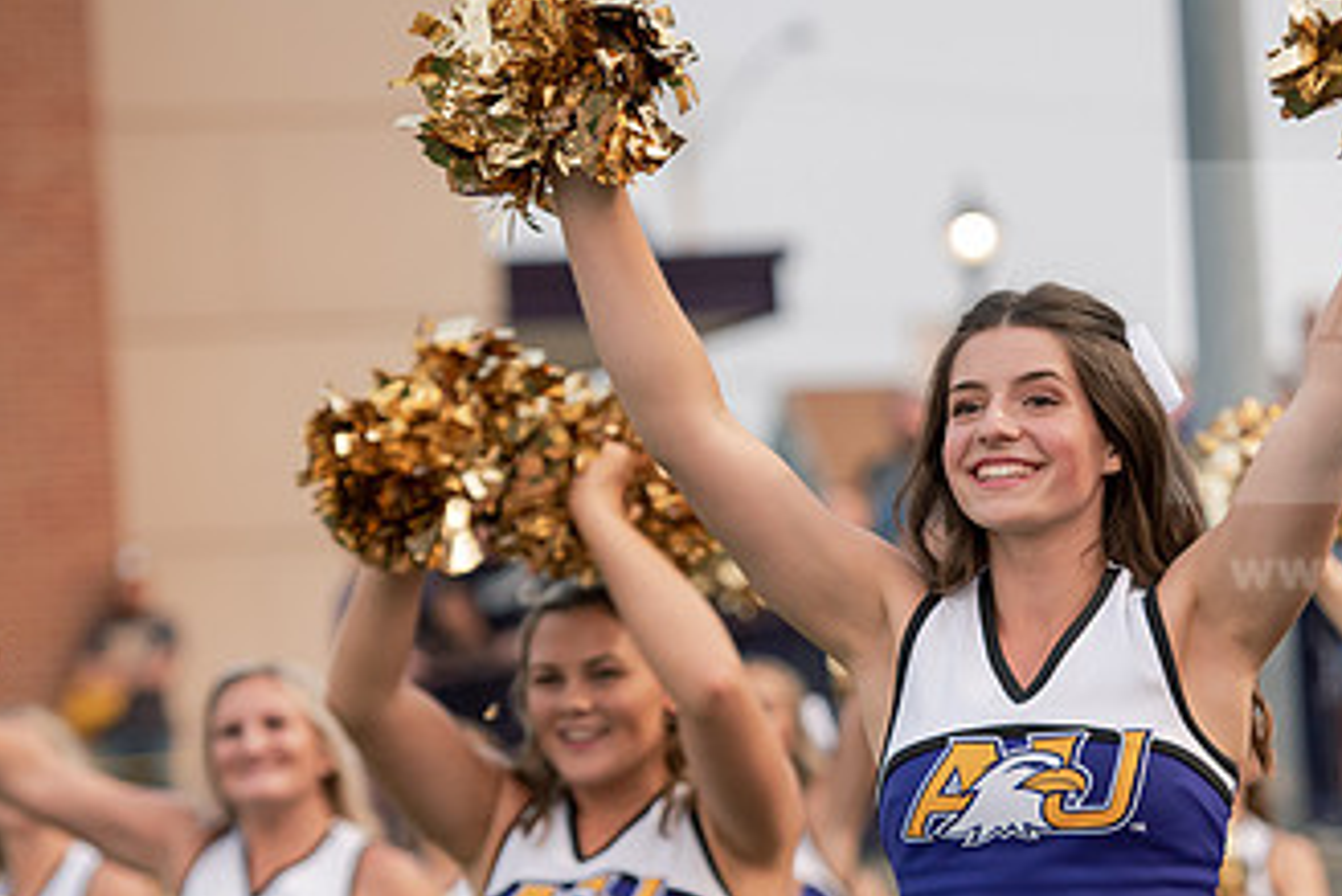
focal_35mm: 216
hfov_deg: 9.5
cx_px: 1043
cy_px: 657
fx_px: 8055
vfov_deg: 6.4
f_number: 3.5
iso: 1250
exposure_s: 1/1000
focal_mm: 122
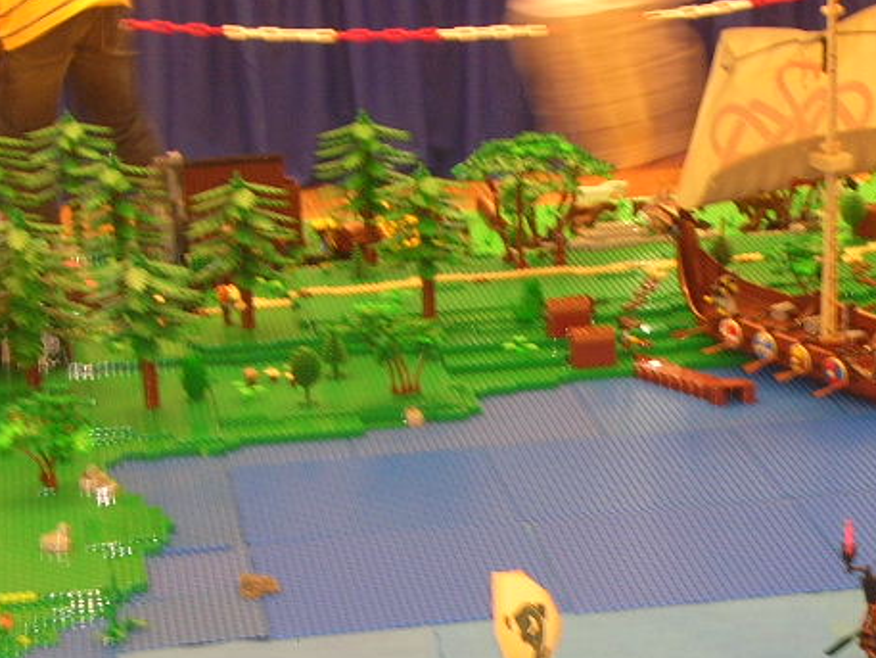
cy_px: 589
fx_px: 3063
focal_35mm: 121
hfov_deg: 16.1
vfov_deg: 12.2
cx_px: 761
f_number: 3.4
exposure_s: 1/5.7
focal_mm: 9.1
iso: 57
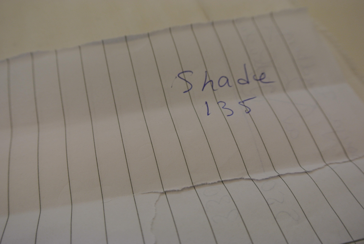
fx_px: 344
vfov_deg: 39.0
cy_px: 122
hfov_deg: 55.7
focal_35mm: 34
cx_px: 182
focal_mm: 12.7
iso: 220
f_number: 4
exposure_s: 1/125
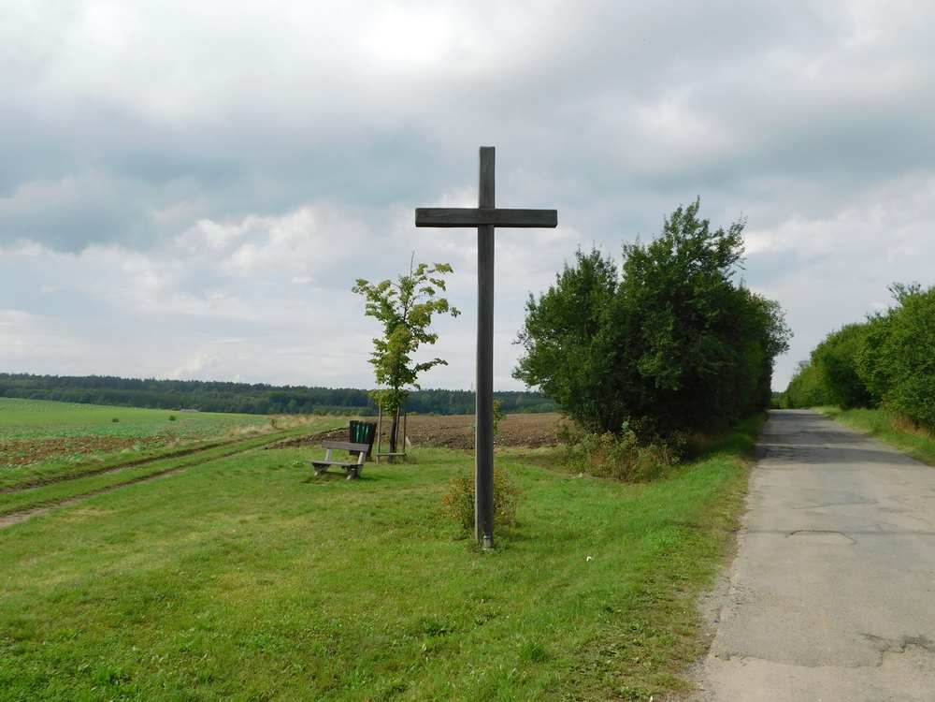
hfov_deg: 60.0
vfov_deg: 46.8
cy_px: 351
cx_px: 468
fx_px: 810
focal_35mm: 30
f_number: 3.2
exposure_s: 1/1250
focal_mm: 5.3
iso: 125
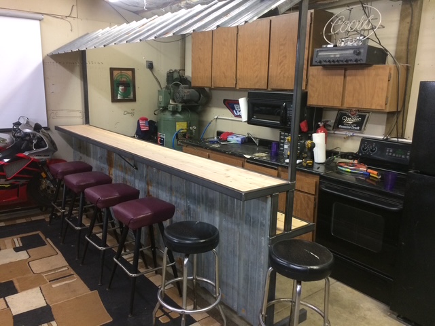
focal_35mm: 29
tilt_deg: -13.3
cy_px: 163
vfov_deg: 48.2
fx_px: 364
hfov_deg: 61.7
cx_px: 218
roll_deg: -1.0
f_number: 2.2
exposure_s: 1/30
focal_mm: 4.15
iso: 160
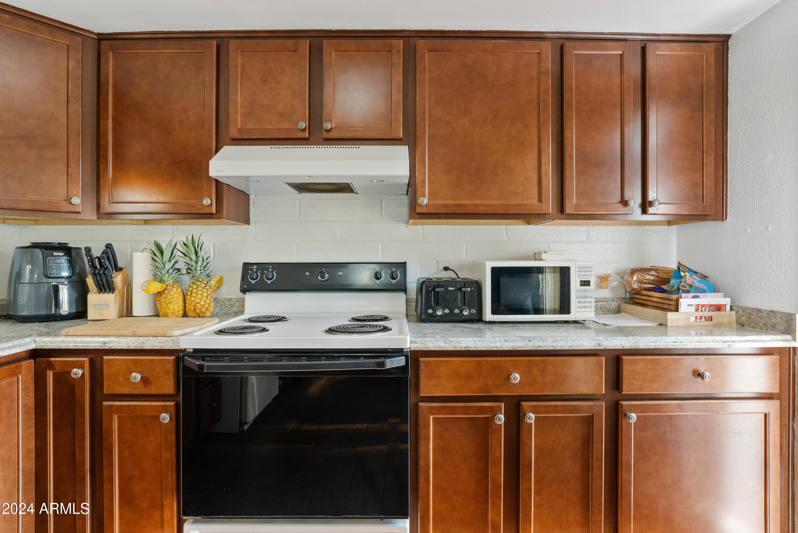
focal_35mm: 18
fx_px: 399
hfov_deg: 90.0
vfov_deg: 67.4
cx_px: 399
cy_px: 266
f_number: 8
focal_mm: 18
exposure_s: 1.3
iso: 100
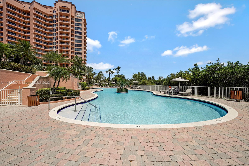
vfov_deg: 77.3
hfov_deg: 100.4
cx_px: 124
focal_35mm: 15
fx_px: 104
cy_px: 83
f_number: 9
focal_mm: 15
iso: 100
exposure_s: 1/400
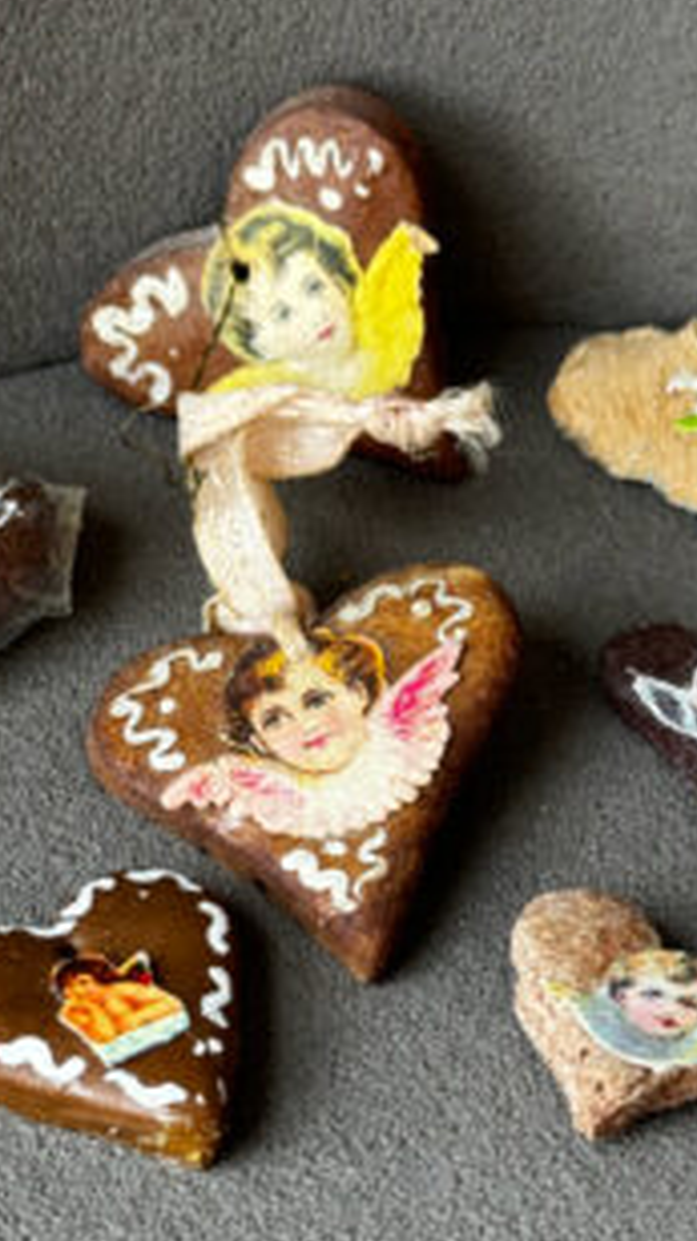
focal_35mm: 68
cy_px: 677
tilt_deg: -42.3
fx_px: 2237
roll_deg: -2.1
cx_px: 387
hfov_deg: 17.7
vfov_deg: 31.0
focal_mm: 6.76
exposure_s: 1/121
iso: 80
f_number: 1.78
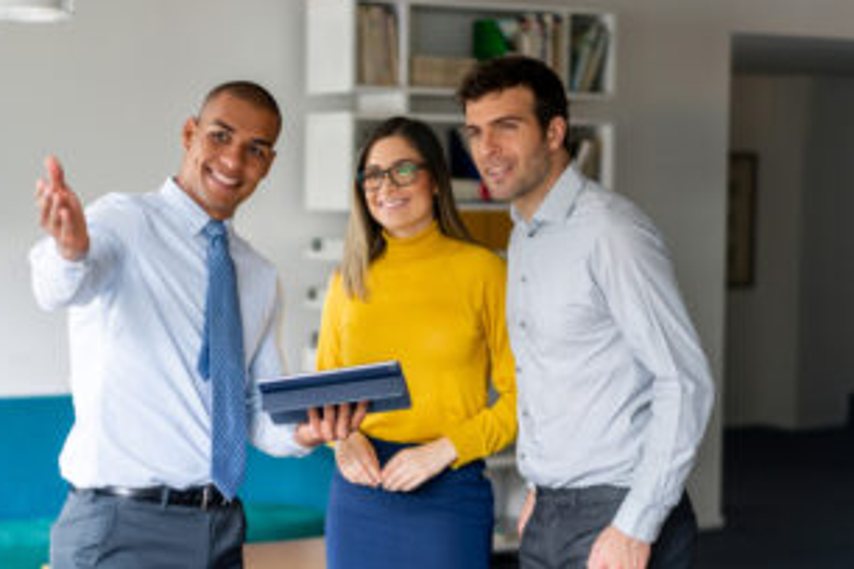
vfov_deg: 16.9
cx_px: 324
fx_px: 1921
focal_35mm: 81
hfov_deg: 25.0
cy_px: 298
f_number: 1.8
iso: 200
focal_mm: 55
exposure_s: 1/200
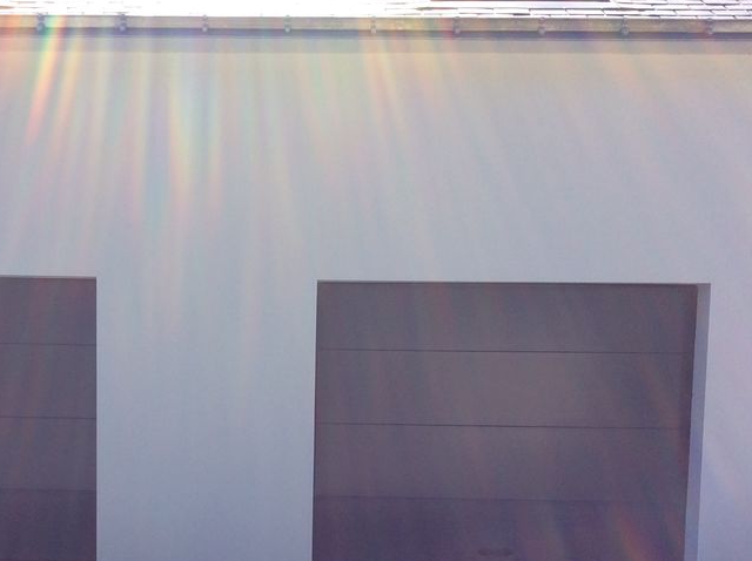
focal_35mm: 50
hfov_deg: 37.9
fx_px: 1085
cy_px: 434
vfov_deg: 28.5
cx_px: 269
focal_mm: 3.3
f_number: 2.4
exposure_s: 1/697
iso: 32
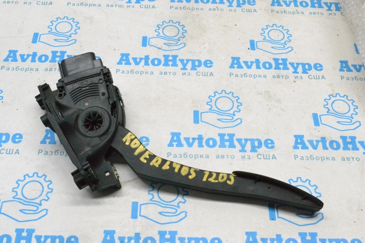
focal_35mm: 48
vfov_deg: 28.1
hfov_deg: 41.1
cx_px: 182
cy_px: 122
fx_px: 487
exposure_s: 1/160
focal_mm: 32
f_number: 11
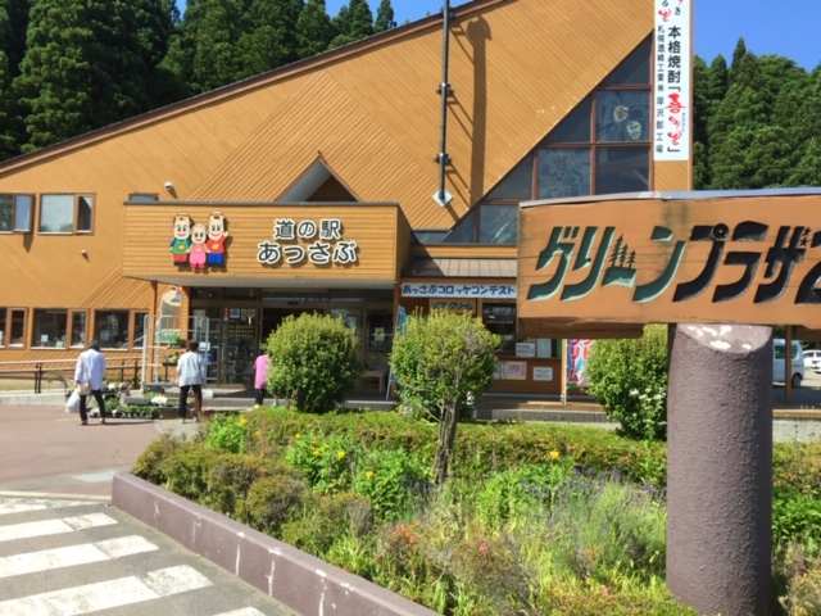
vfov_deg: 48.2
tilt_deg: +2.4
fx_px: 688
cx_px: 410
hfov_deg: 61.7
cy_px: 308
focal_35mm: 29
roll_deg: -1.5
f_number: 2.2
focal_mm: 4.15
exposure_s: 1/1041
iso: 32
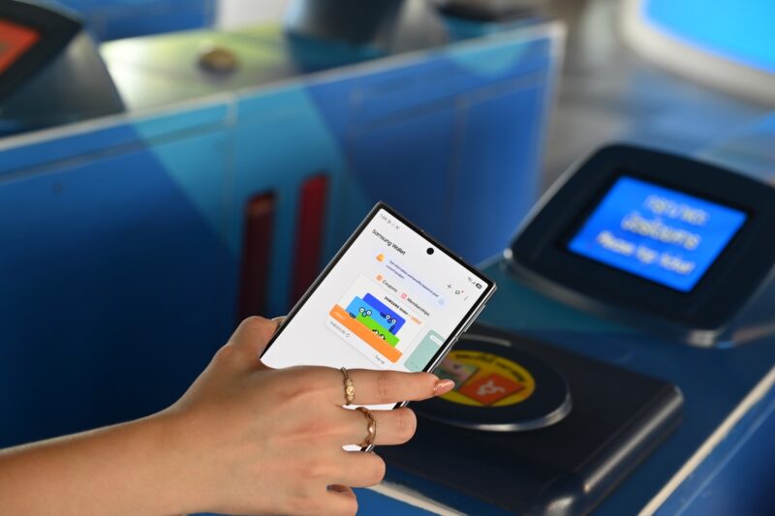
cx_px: 388
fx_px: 1313
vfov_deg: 22.3
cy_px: 258
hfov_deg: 32.9
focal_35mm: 61
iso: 800
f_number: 5
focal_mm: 61
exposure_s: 1/80
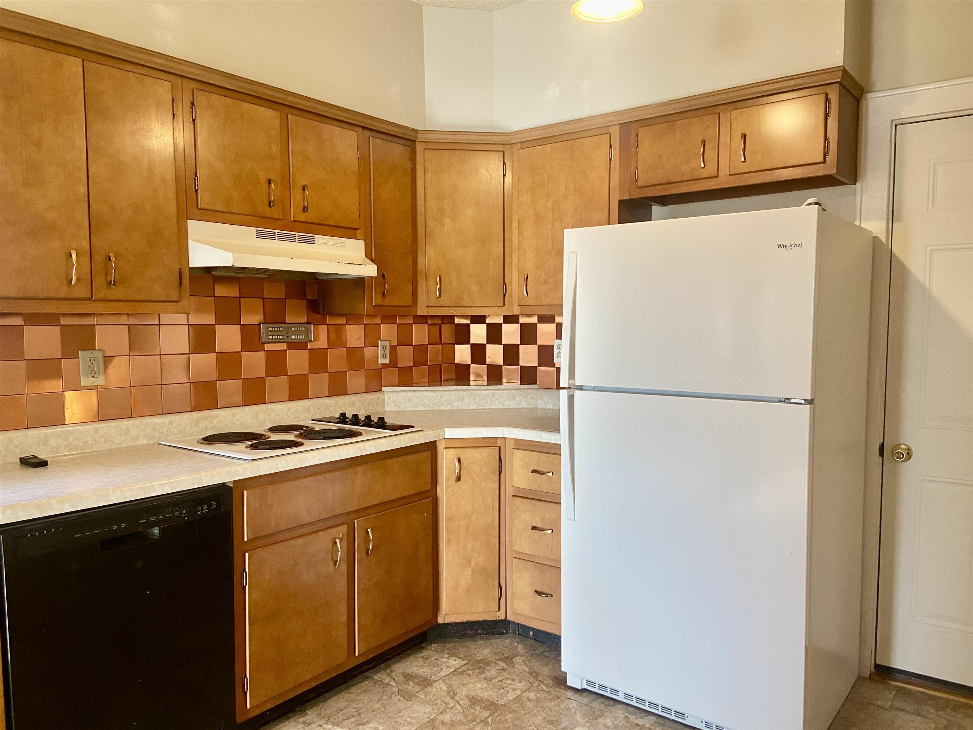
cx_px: 486
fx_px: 731
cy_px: 365
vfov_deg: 53.1
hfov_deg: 67.3
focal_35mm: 26
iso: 125
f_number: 1.8
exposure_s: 1/60
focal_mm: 4.25
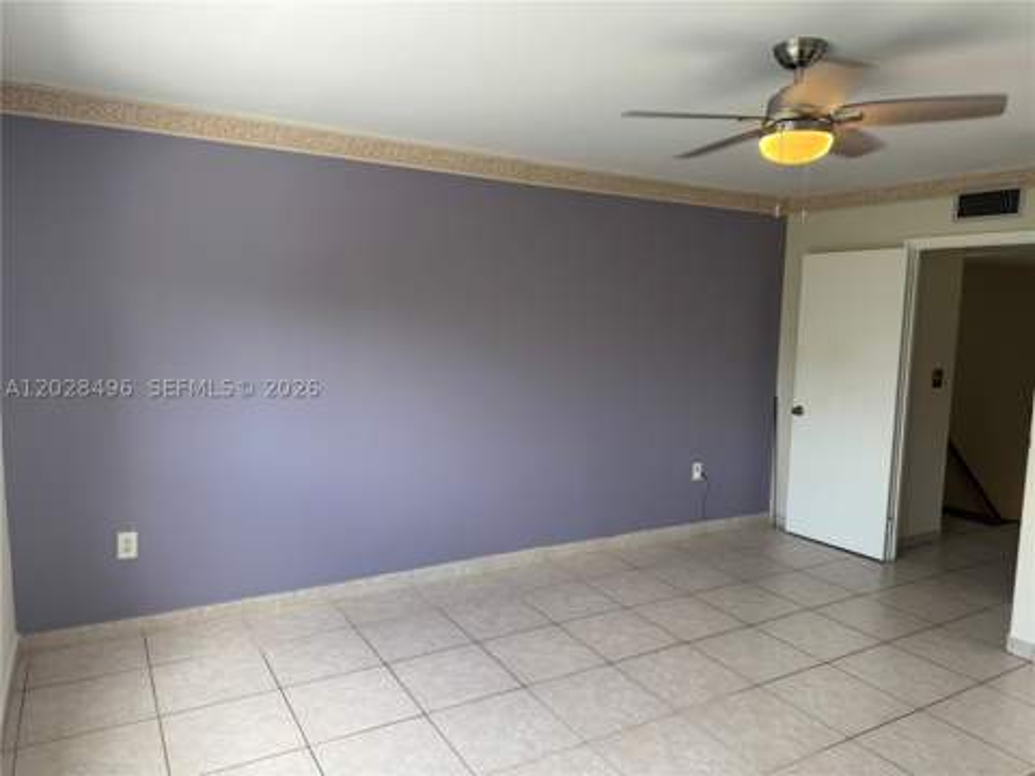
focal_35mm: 24
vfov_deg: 56.8
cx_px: 518
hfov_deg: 71.6
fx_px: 718
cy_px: 388
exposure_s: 1/156
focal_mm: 6.76
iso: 64
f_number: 1.78
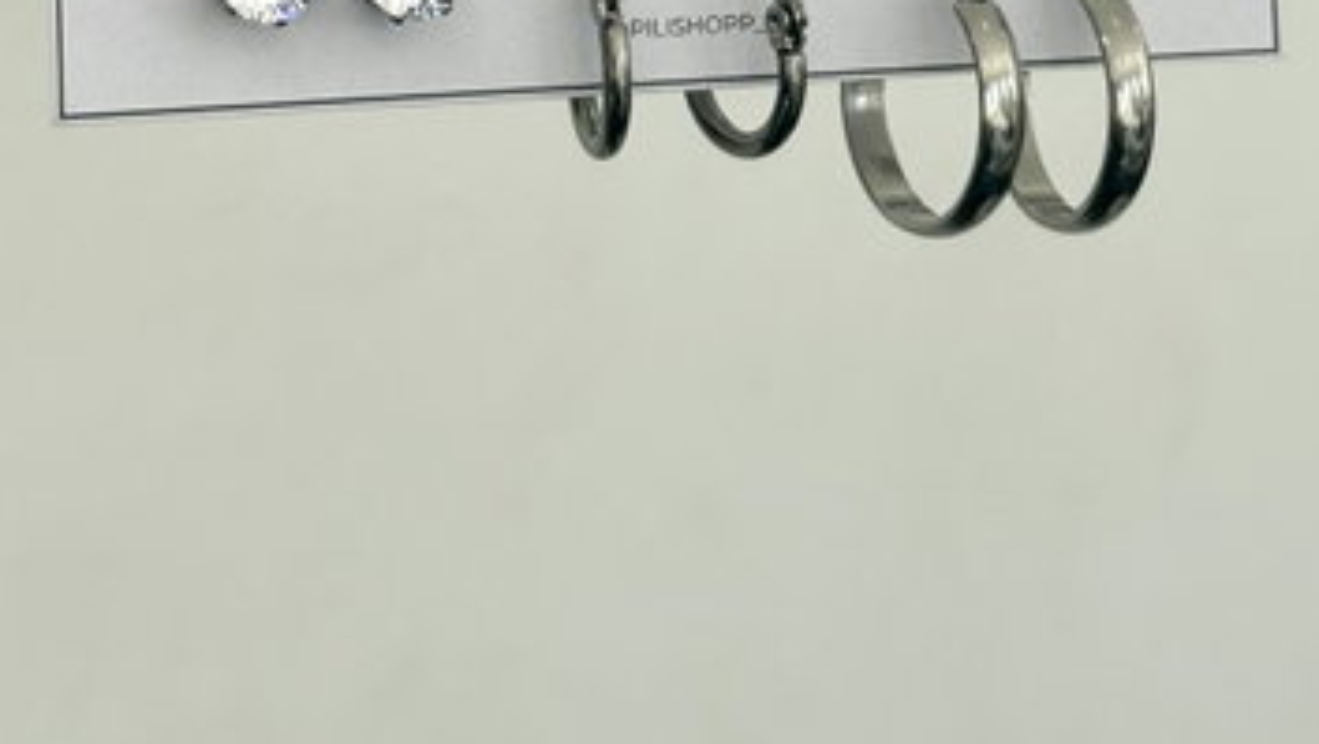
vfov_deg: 14.7
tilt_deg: -7.8
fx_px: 2764
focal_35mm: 79
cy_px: -189
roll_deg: -0.6
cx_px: 654
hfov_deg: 26.8
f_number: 1.78
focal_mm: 6.76
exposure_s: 1/657
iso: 80
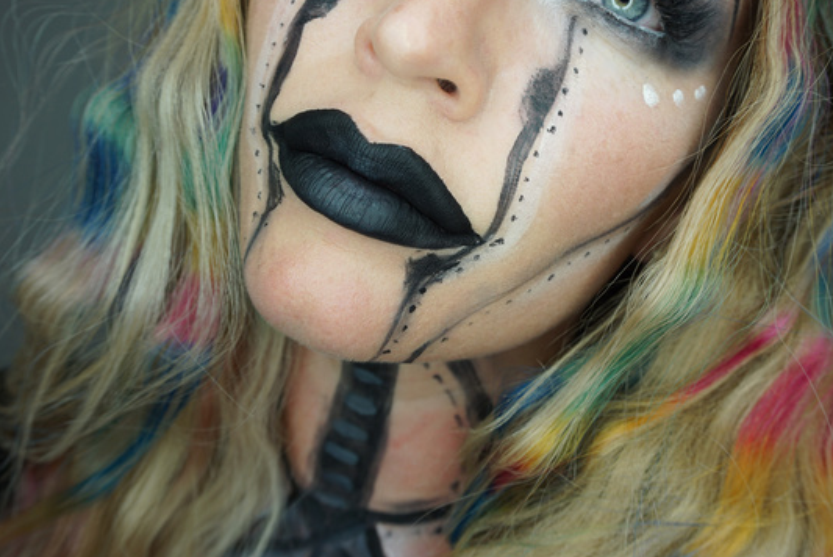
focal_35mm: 36
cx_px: 486
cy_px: 235
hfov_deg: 52.9
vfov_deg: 36.8
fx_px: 833
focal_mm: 20
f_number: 5.6
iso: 100
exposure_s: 1/80
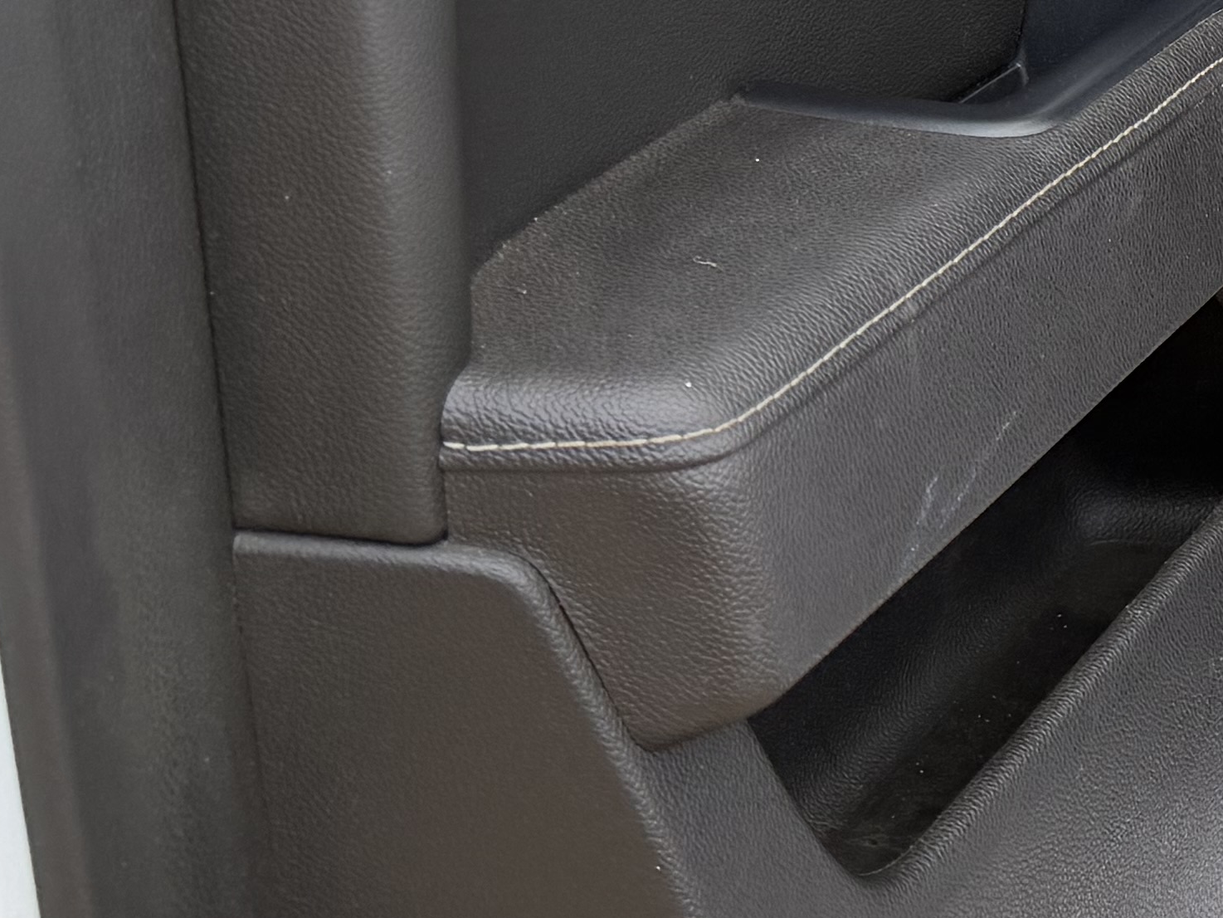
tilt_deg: -13.3
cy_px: -387
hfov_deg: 18.5
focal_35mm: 93
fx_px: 3286
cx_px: 1884
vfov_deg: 14.9
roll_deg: +3.7
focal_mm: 6.76
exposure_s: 1/805
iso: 80
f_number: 1.78
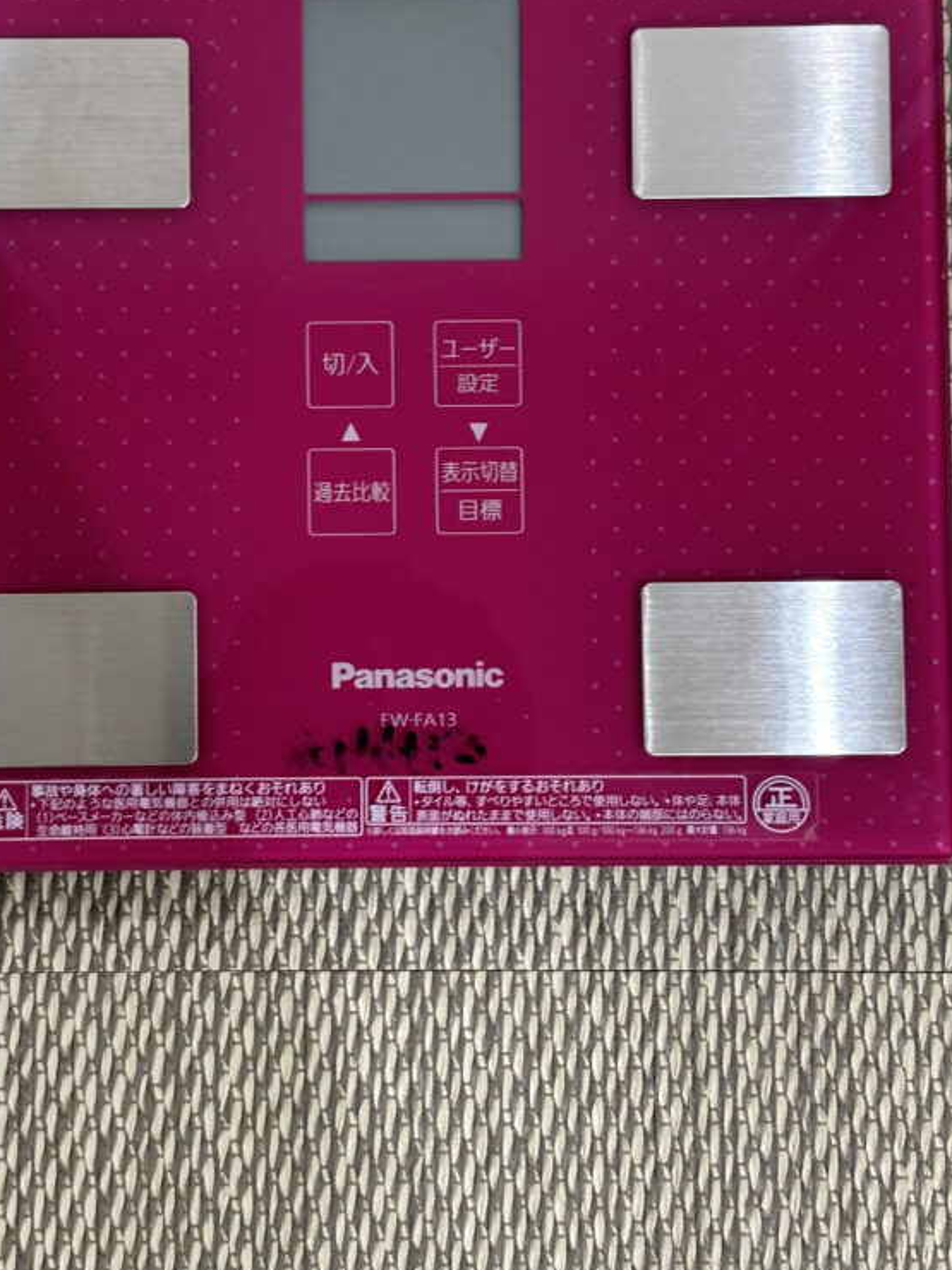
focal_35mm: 72
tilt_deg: -85.5
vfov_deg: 27.0
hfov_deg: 20.4
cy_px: 568
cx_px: 391
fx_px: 2640
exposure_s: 1/40
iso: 160
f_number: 1.6
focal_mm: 5.96
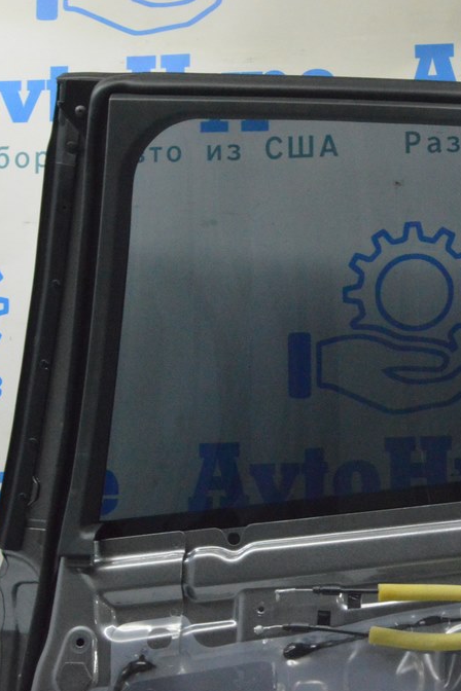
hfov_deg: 18.8
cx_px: 452
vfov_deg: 28.5
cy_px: 349
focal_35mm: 71
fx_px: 1359
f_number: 20
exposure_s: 1/20
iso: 6400
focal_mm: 31
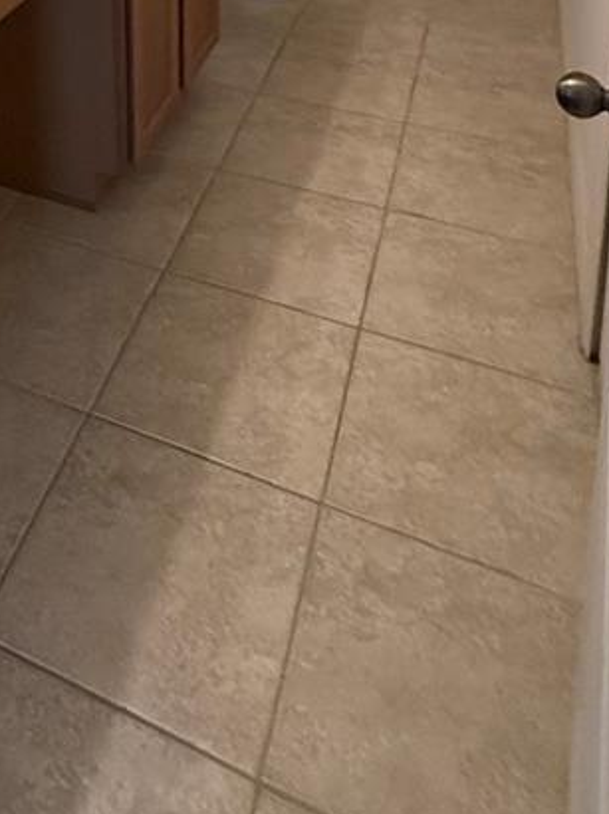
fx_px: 963
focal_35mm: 41
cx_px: 36
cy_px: -208
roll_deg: +2.9
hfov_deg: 32.9
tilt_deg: -10.4
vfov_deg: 34.5
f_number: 2.2
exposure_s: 1/120
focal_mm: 2.22
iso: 500
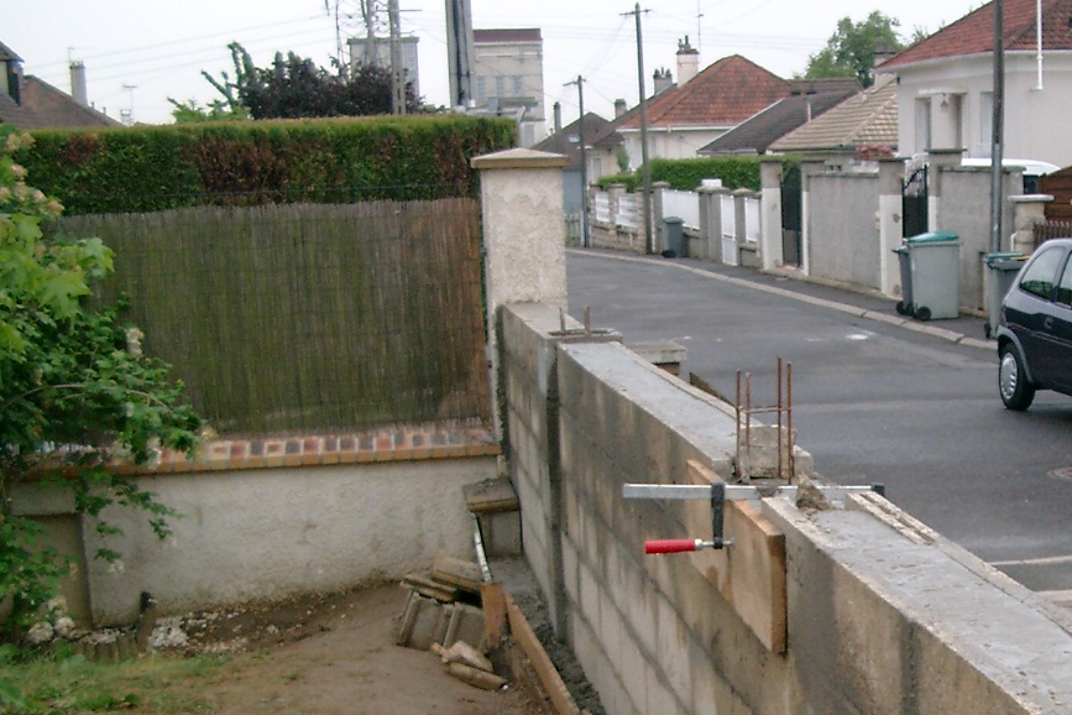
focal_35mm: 71
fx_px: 2114
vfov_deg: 18.8
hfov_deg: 27.9
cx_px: 838
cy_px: 656
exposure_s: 1/160
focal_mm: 7.6
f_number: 2.6
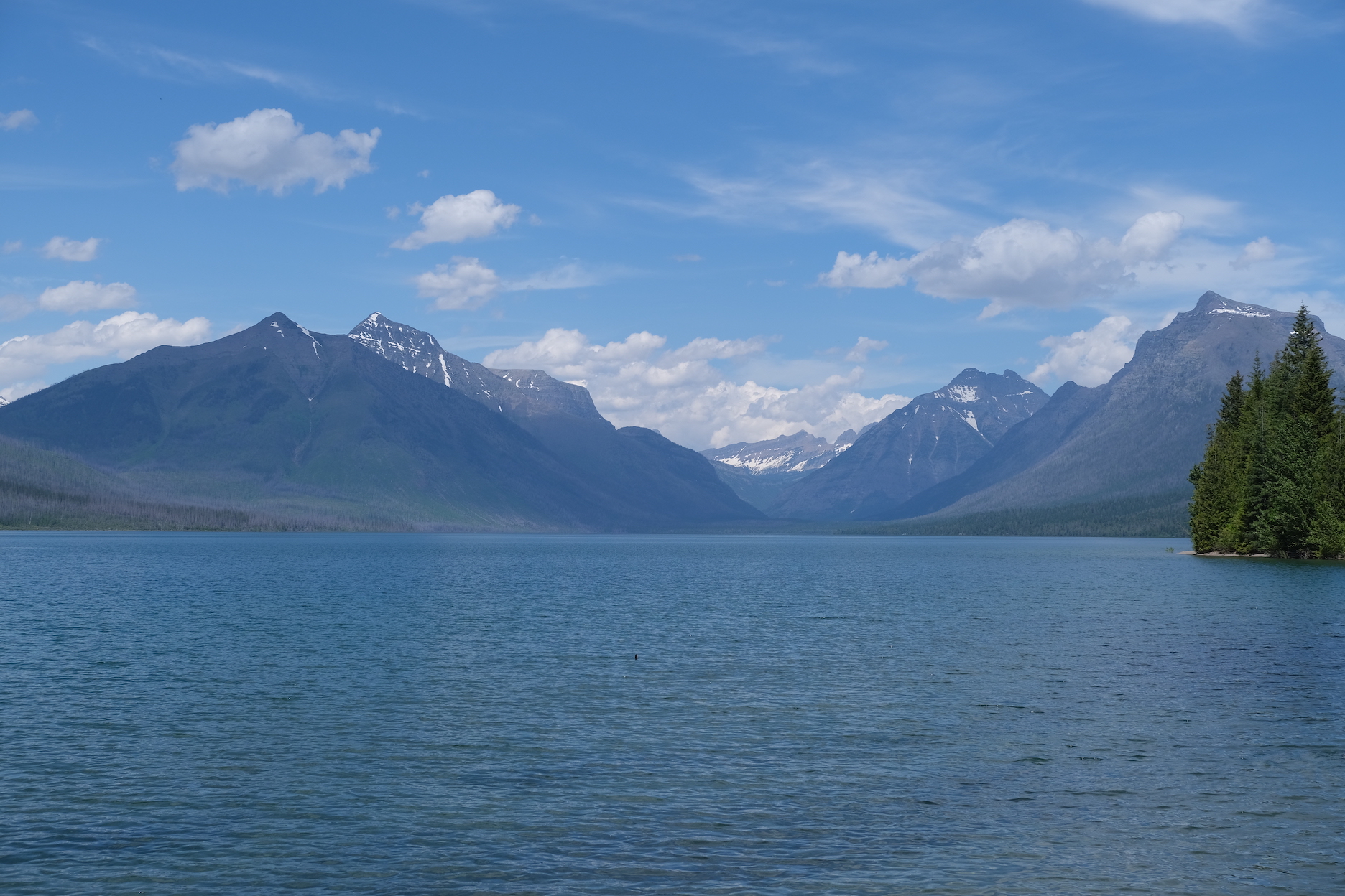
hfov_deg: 42.7
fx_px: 1718
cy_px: 448
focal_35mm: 46
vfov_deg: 29.2
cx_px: 672
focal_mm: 30.9
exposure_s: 1/1000
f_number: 5.6
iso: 160
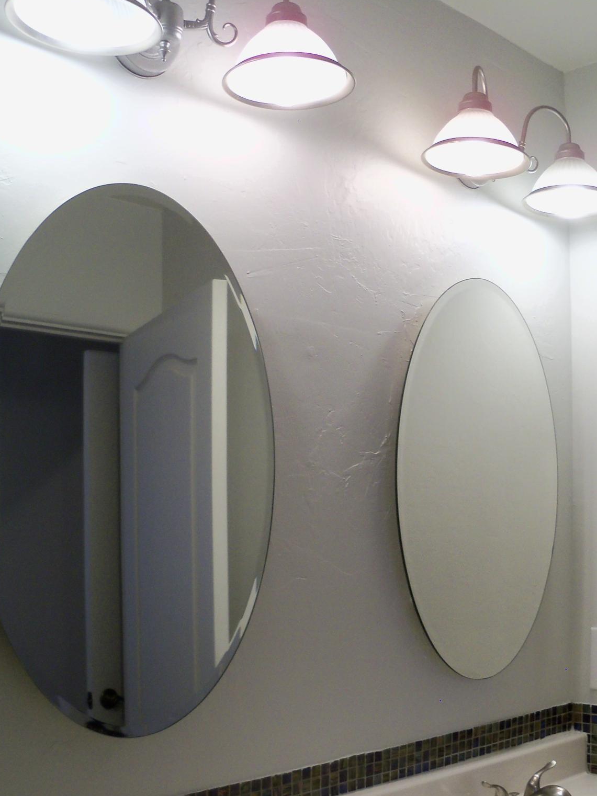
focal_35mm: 46
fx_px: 1058
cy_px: 508
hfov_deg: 31.4
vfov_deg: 40.9
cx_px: 371
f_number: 3.5
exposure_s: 1/40
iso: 200
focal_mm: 6.2
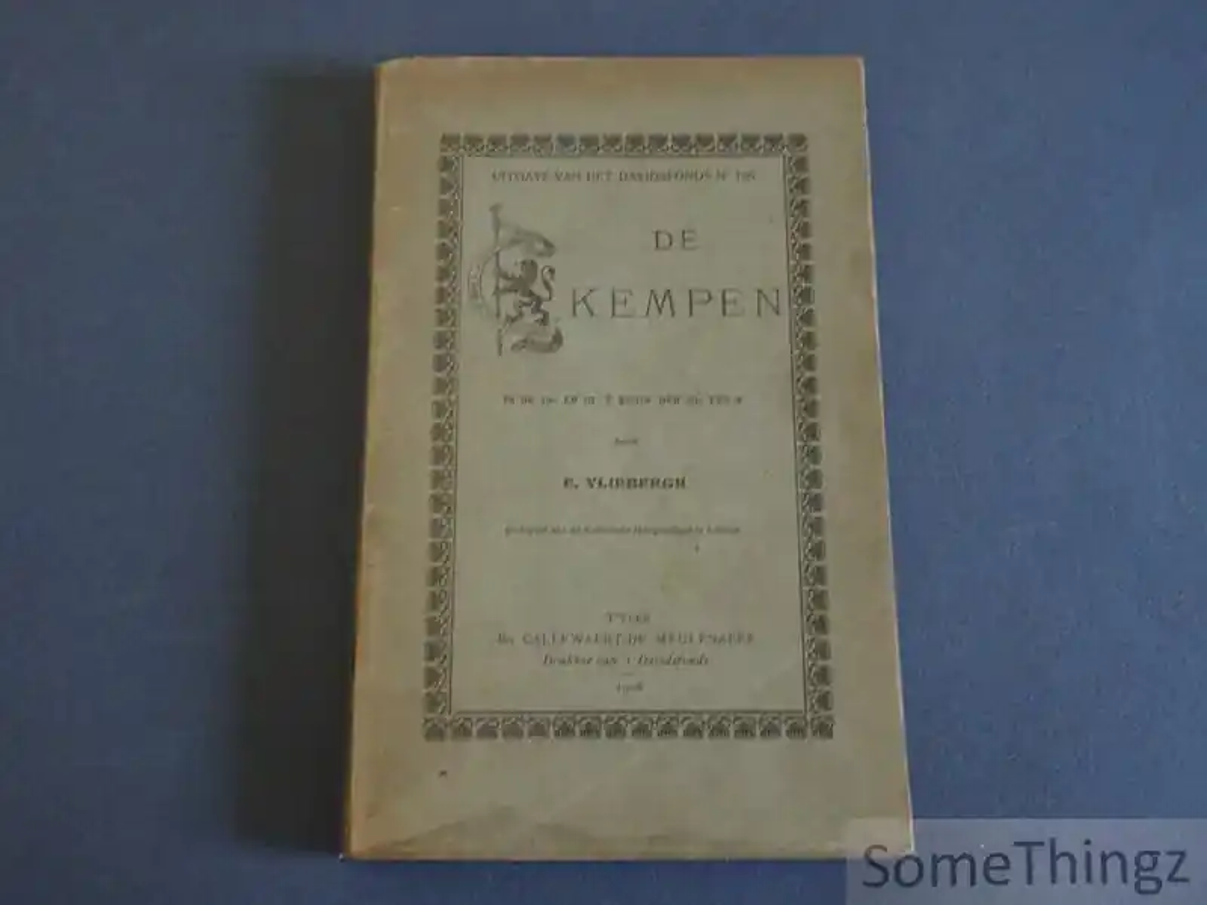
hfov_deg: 50.1
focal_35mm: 37
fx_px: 1290
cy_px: 452
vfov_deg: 38.7
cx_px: 604
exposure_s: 1/15
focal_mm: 6.37
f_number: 4
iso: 800
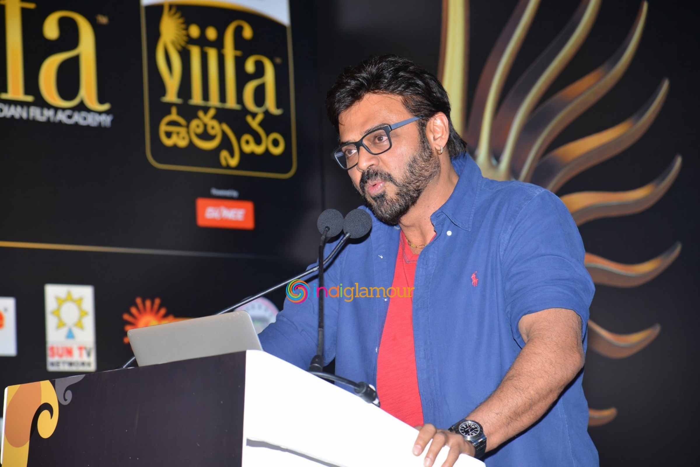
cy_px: 234
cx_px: 350
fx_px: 2333
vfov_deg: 11.4
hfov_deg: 17.1
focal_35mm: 120
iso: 320
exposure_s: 1/125
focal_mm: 120
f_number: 5
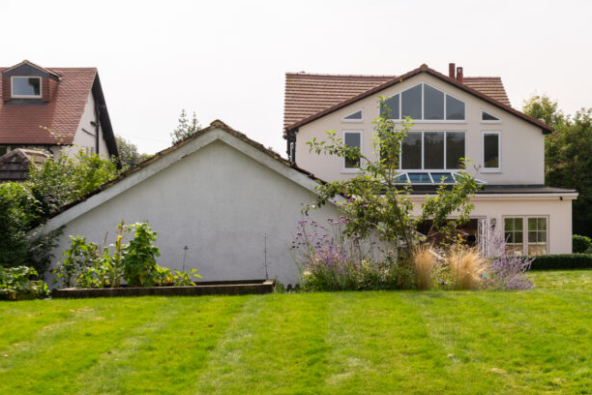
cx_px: 432
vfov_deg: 26.5
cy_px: 178
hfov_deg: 38.1
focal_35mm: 51
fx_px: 839
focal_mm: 30
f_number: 8
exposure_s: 1/1600
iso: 320
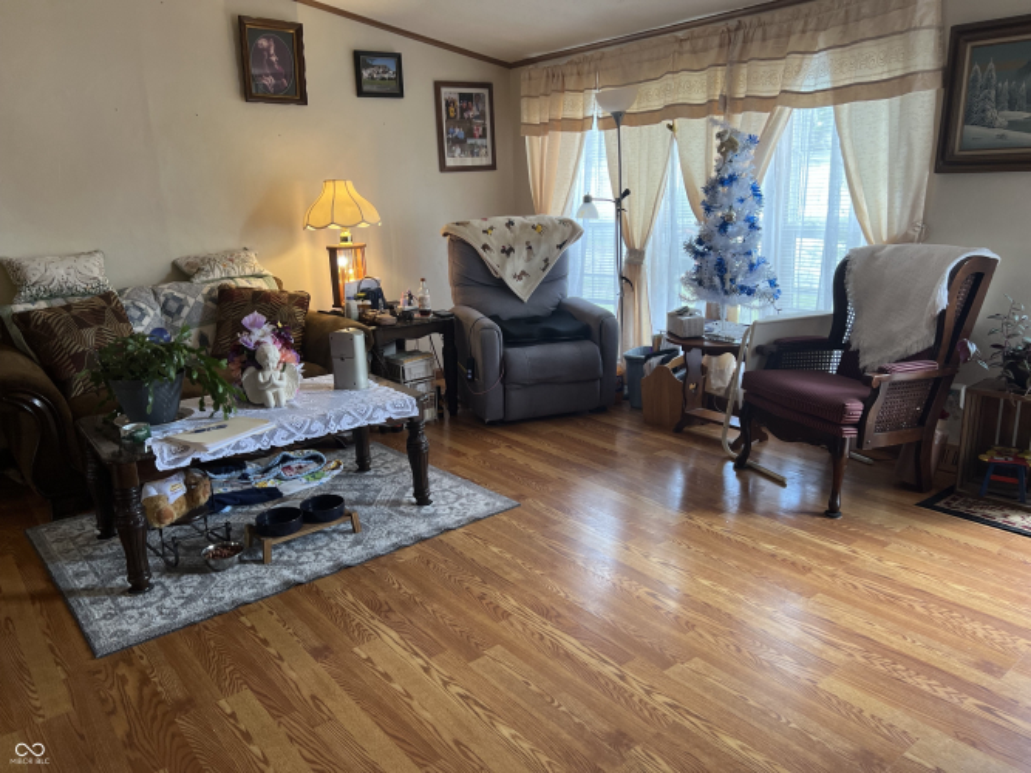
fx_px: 774
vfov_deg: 53.0
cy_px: 386
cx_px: 516
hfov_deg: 67.3
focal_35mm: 26
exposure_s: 1/60
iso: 64
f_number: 1.5
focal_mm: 5.7
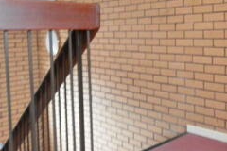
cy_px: 41
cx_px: 195
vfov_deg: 32.1
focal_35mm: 41
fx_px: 259
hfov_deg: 44.1
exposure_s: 1/4
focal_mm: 10
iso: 3200
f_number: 4
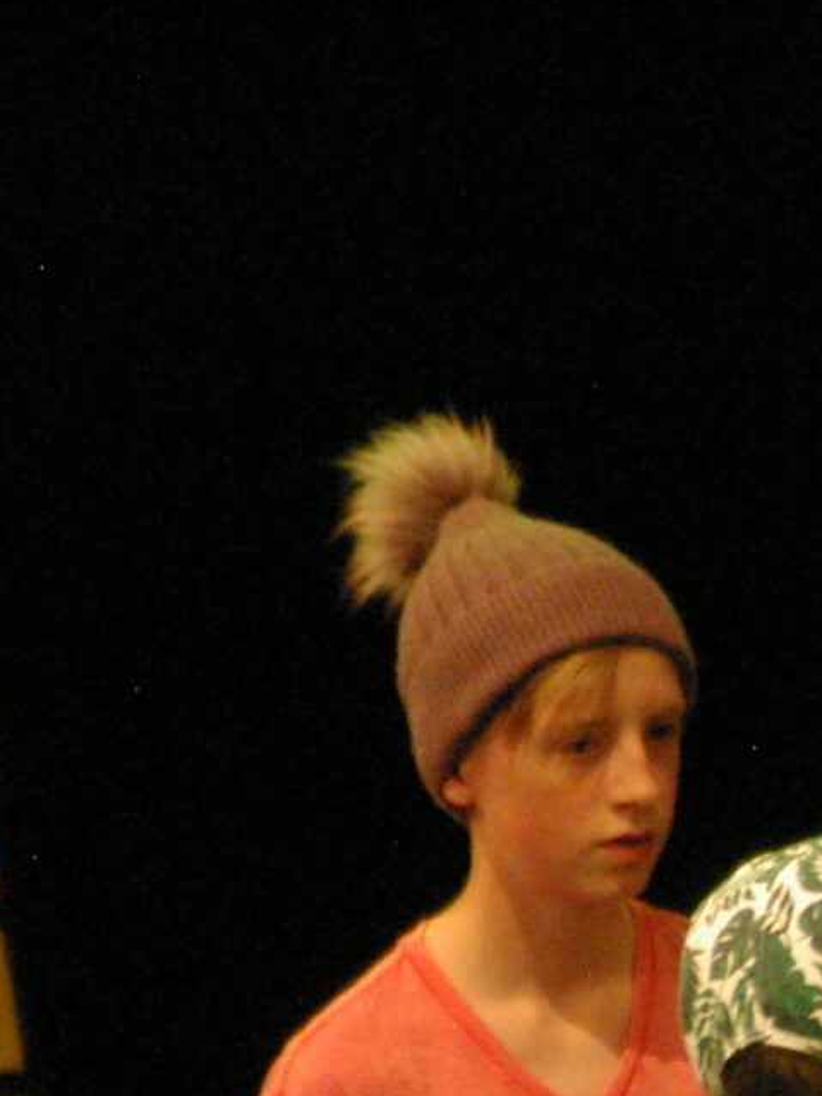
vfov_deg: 3.0
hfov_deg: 2.3
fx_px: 20680
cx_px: 1689
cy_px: 1414
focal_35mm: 653
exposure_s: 1/60
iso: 1600
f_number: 5.6
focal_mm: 113
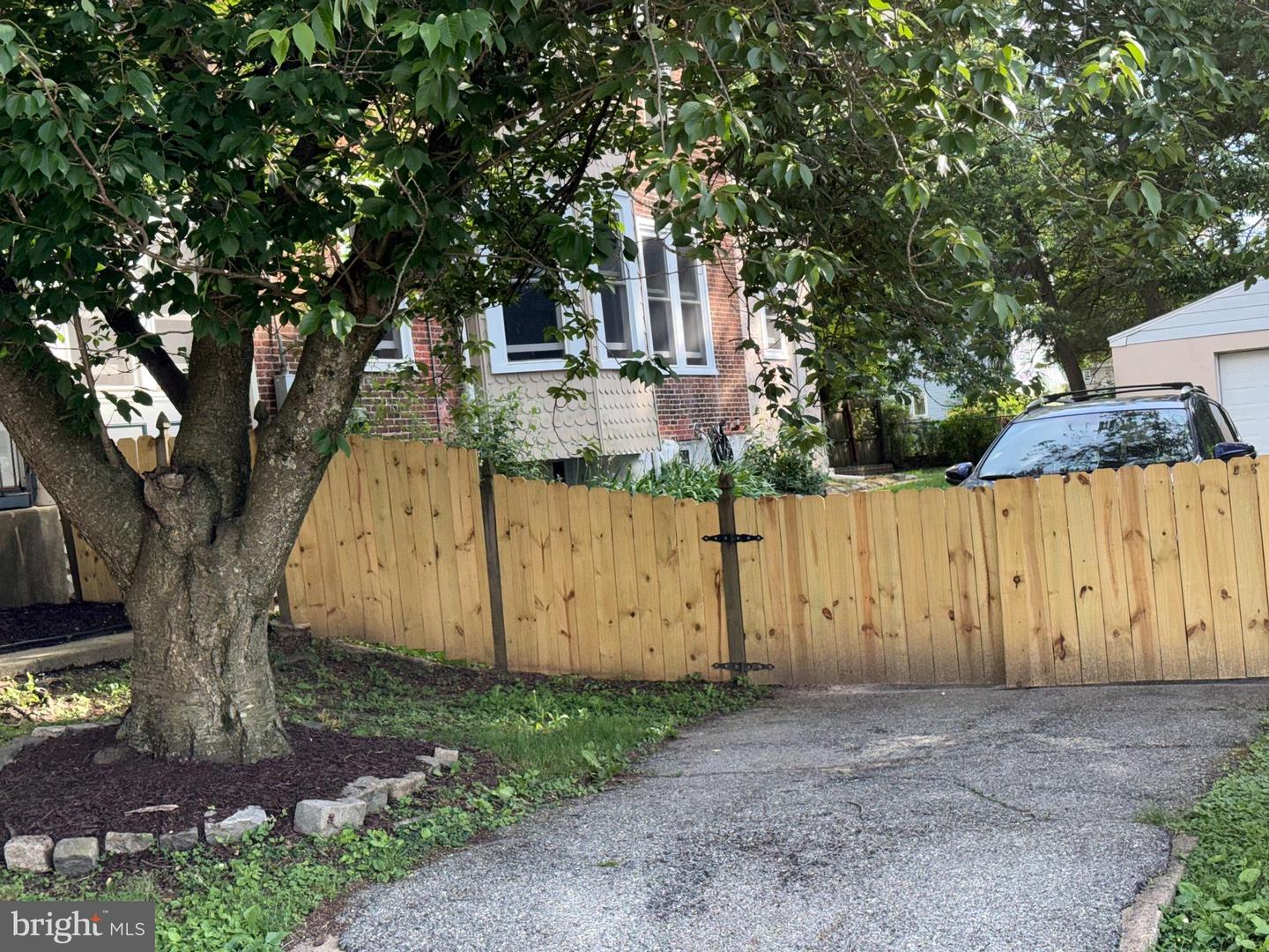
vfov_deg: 28.0
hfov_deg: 36.8
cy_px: 476
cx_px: 634
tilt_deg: -1.0
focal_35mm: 52
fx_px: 1906
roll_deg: +5.3
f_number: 1.6
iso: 25
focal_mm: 5.96
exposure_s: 1/444
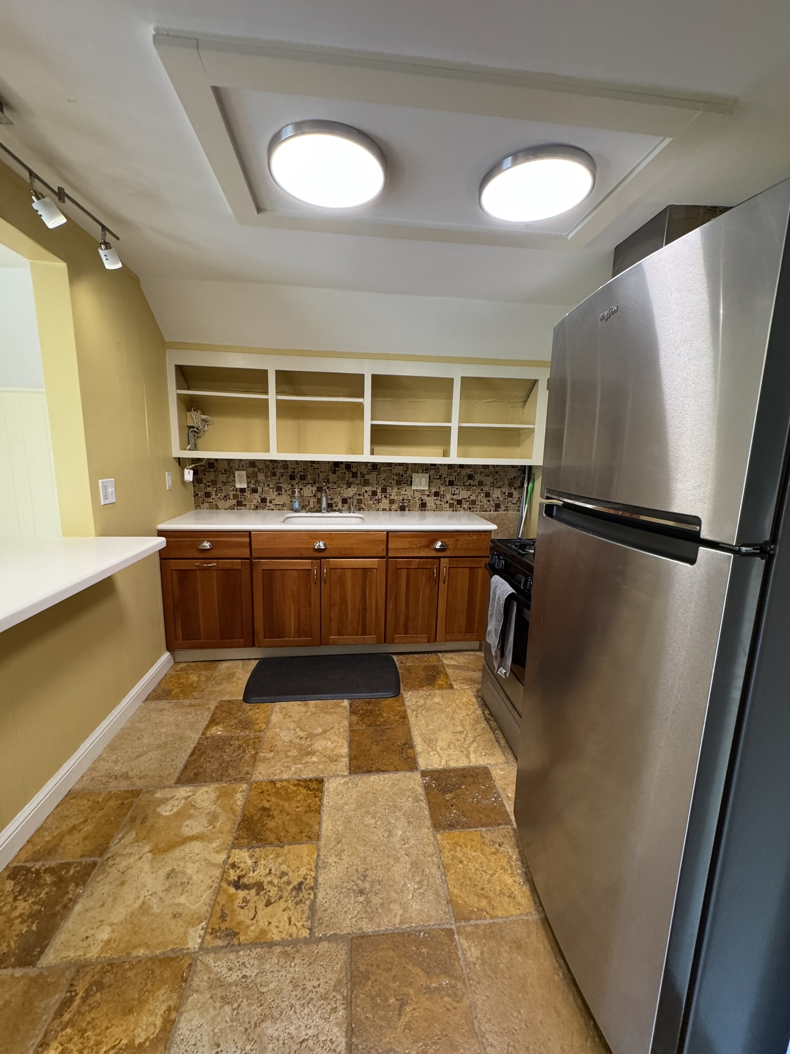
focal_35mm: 14
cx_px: 395
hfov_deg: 85.7
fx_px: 426
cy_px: 527
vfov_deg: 102.1
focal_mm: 2.22
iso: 400
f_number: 2.2
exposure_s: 1/60
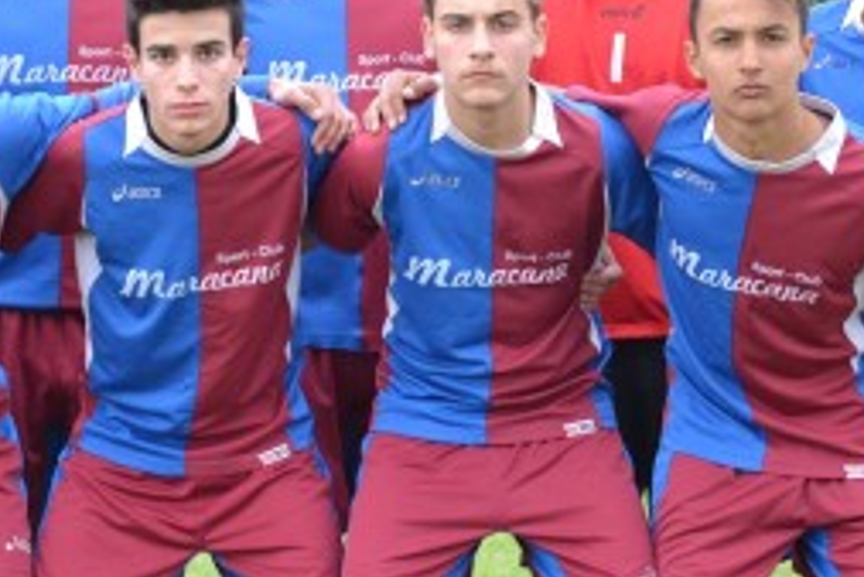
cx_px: 328
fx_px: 6387
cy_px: 382
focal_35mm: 266
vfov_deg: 5.2
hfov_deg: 7.7
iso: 1100
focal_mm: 68
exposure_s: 1/500
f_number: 4.2
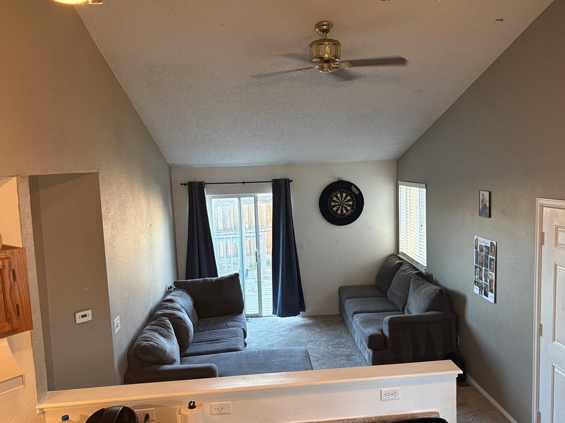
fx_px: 490
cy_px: 221
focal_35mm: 30
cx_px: 299
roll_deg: +1.8
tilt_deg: -6.3
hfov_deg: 59.9
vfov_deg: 46.8
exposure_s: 1/60
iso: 160
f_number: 1.6
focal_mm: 5.96
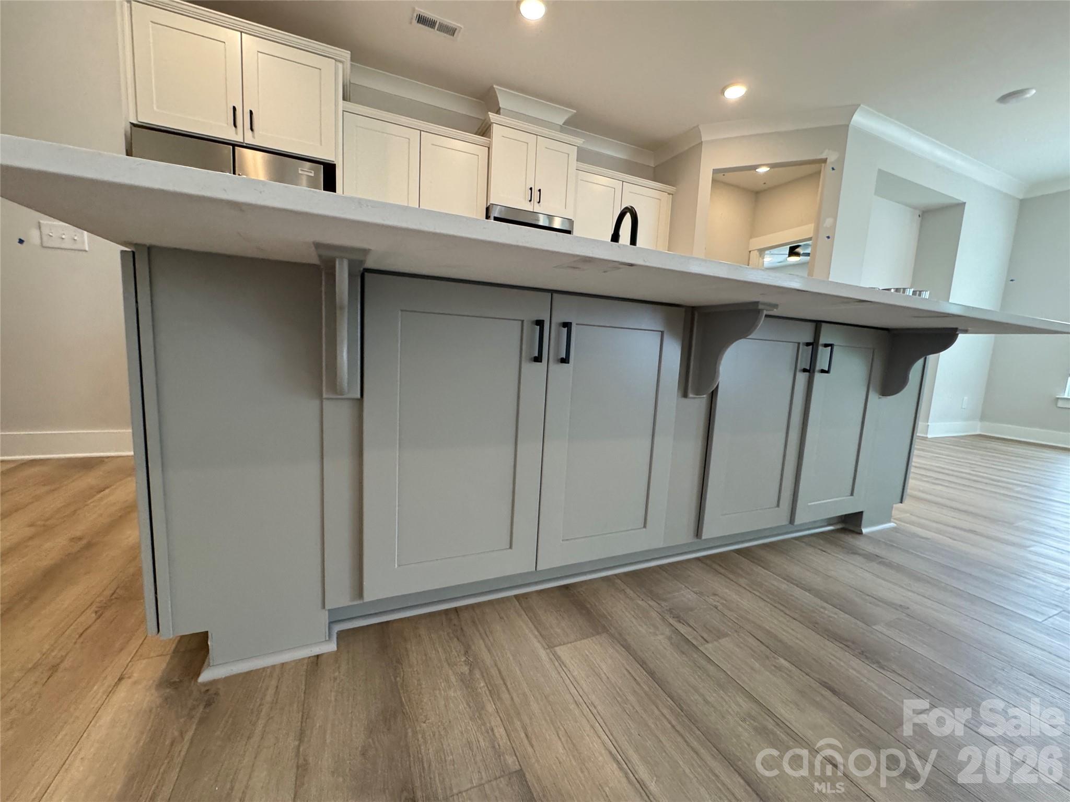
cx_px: 535
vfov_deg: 85.7
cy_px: 401
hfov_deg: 102.1
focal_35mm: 14
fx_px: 433
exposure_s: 1/120
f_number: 2.2
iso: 250
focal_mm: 2.22
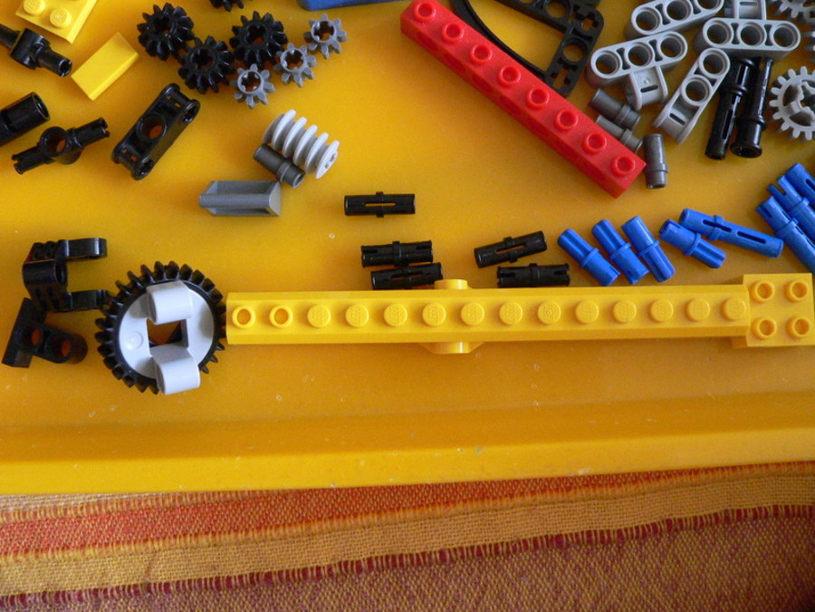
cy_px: 306
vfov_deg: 39.7
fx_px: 848
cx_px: 408
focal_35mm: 36
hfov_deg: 51.4
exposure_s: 1/20
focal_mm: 6
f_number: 2.8
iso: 400
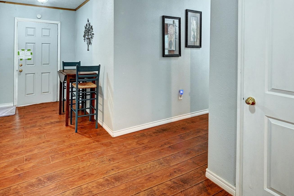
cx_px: 119
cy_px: 49
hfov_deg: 77.8
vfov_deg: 54.5
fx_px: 180
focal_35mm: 22
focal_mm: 14
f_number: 8
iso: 400
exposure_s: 1/2.5
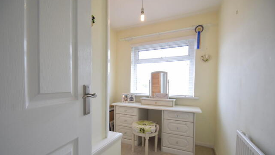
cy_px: 88
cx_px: 137
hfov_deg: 99.4
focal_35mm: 16
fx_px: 117
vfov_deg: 66.8
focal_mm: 10
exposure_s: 1/80
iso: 400
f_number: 4.5
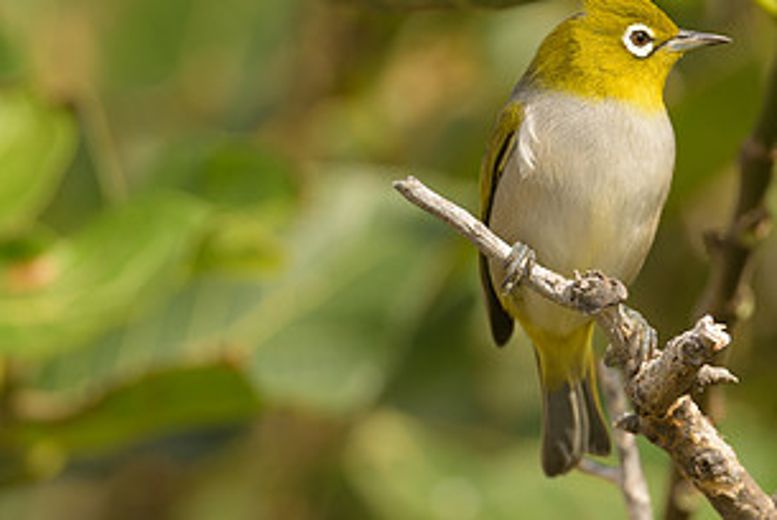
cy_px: 85
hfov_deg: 1.4
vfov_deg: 1.0
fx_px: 30807
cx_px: 527
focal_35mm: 1426
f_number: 5.6
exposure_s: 1/640
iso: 140
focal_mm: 500
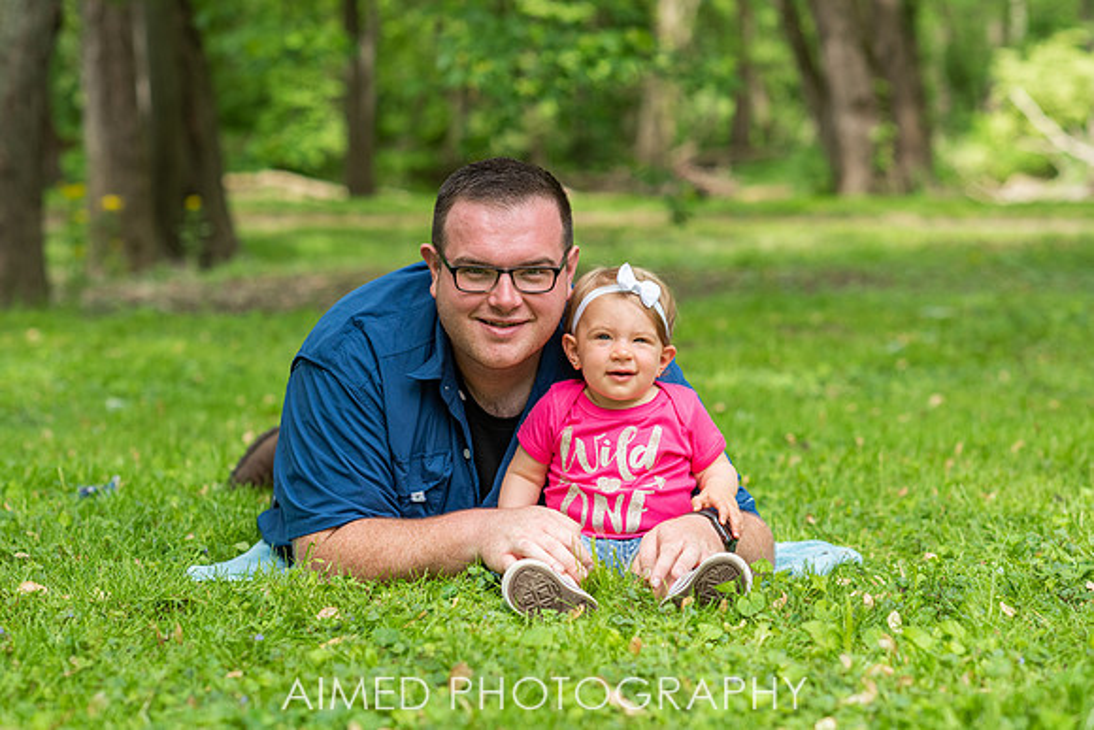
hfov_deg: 20.9
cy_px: 391
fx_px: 2972
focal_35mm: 98
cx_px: 586
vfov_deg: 14.0
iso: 320
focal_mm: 85
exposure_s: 1/1000
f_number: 3.5
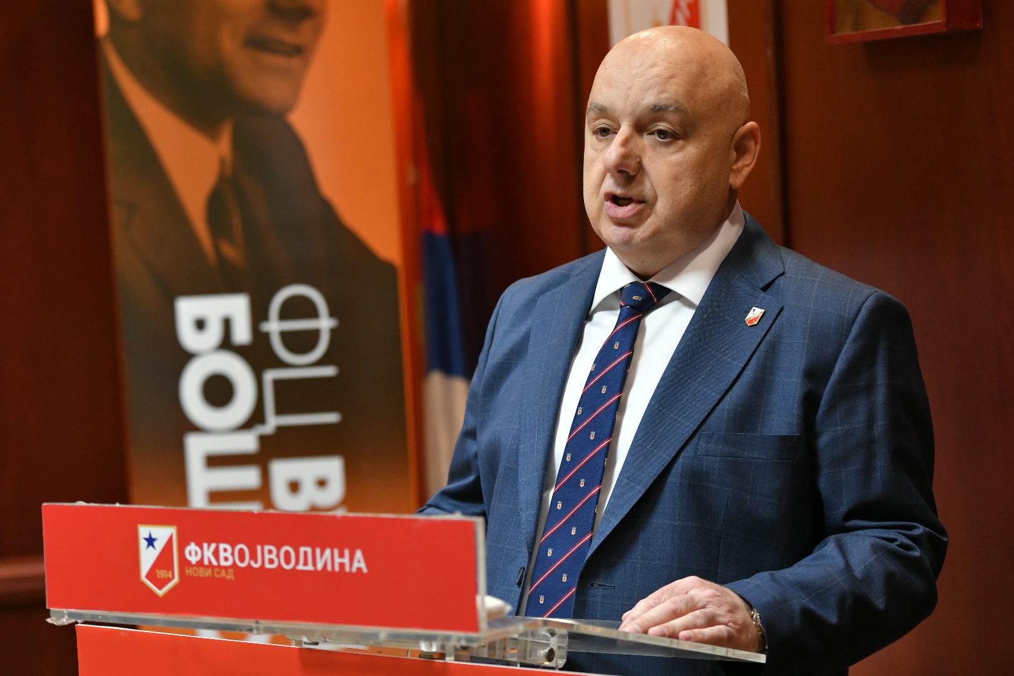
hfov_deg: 19.5
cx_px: 507
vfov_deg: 13.0
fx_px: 2957
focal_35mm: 105
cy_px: 338
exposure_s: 1/160
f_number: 4
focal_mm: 105
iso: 2000
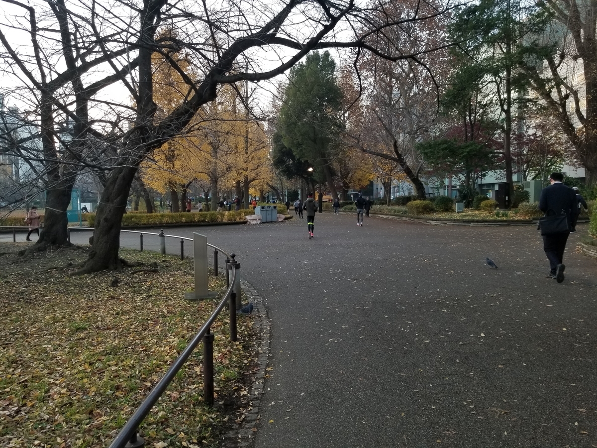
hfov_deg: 67.3
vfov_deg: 53.1
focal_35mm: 26
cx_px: 298
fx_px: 448
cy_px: 224
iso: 64
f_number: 1.7
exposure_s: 1/100
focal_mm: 4.25
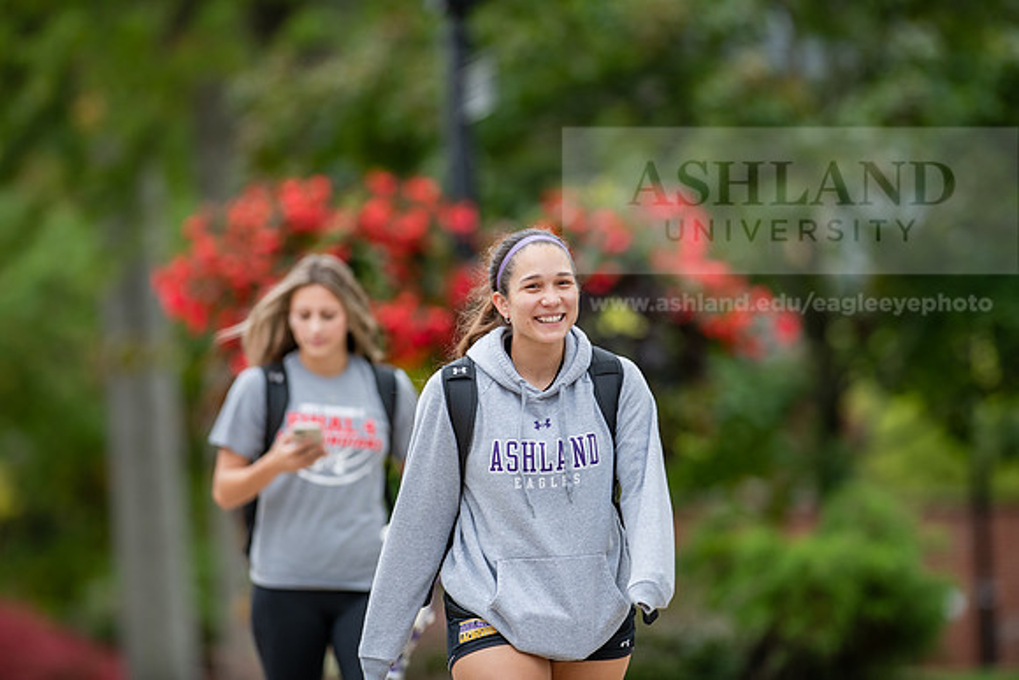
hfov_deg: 6.9
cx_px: 510
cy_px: 340
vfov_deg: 4.6
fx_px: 8493
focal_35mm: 300
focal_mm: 300
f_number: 3.5
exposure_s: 1/500
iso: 250
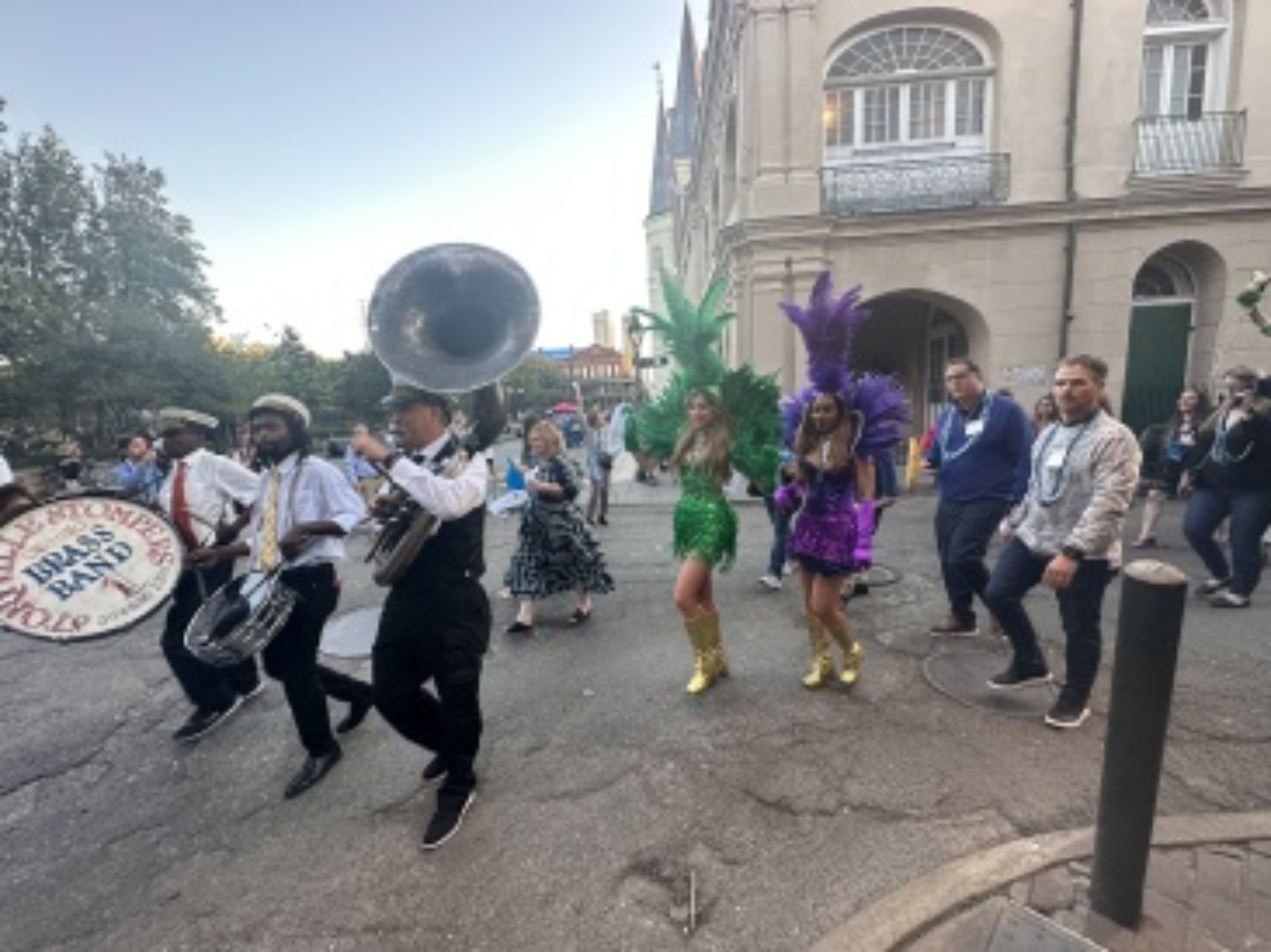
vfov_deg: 85.6
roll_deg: +3.5
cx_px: 636
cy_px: 476
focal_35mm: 14
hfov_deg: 102.1
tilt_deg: -9.2
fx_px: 514
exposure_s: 1/120
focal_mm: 2.22
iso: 160
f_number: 2.2
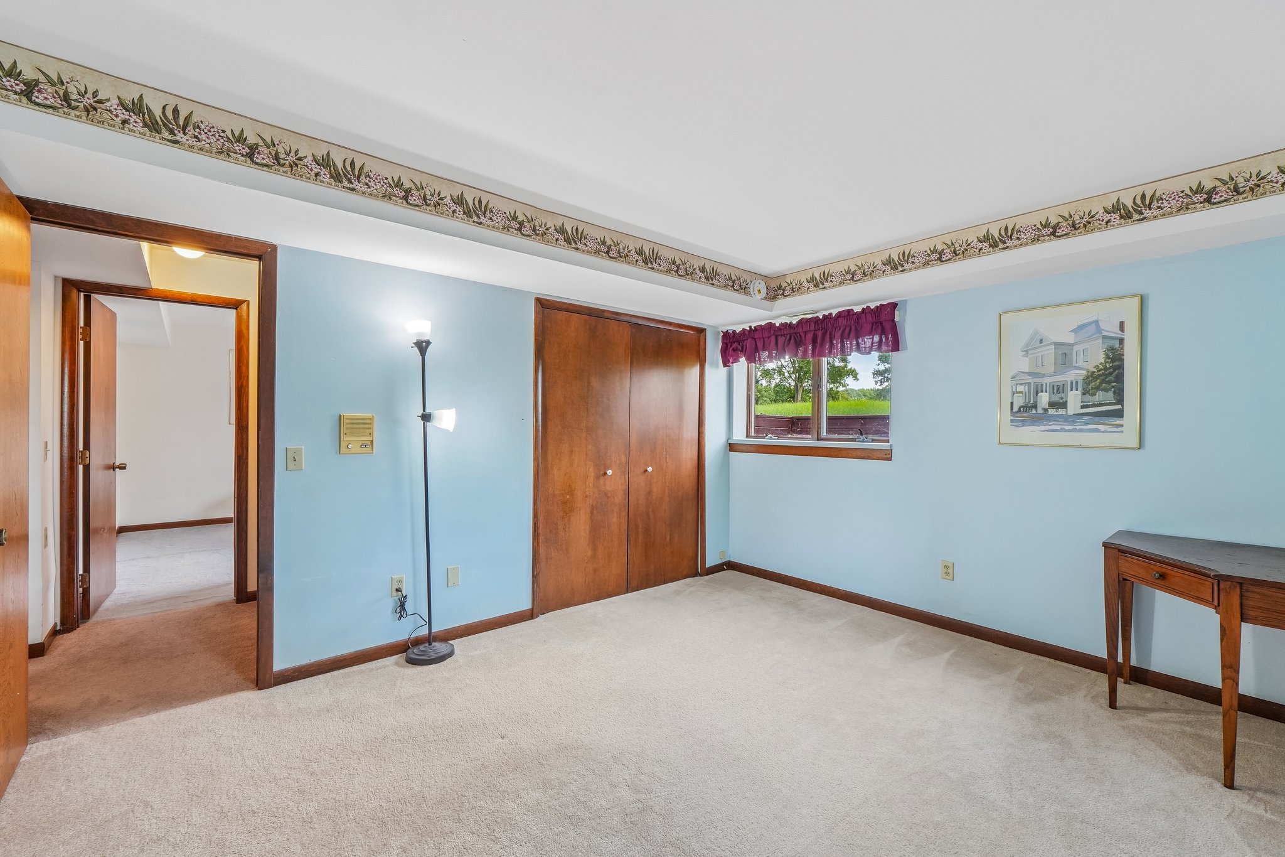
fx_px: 535
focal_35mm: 15
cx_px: 642
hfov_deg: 100.4
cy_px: 428
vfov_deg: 77.3
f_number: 8
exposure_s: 1/30
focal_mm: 10
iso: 400
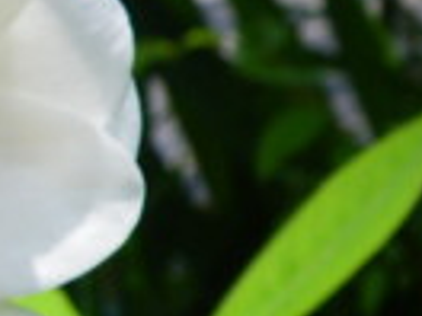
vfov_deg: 12.6
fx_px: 1414
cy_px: 345
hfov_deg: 15.8
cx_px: -182
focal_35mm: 116
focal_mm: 6.1
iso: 50
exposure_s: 1/200
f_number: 4.6
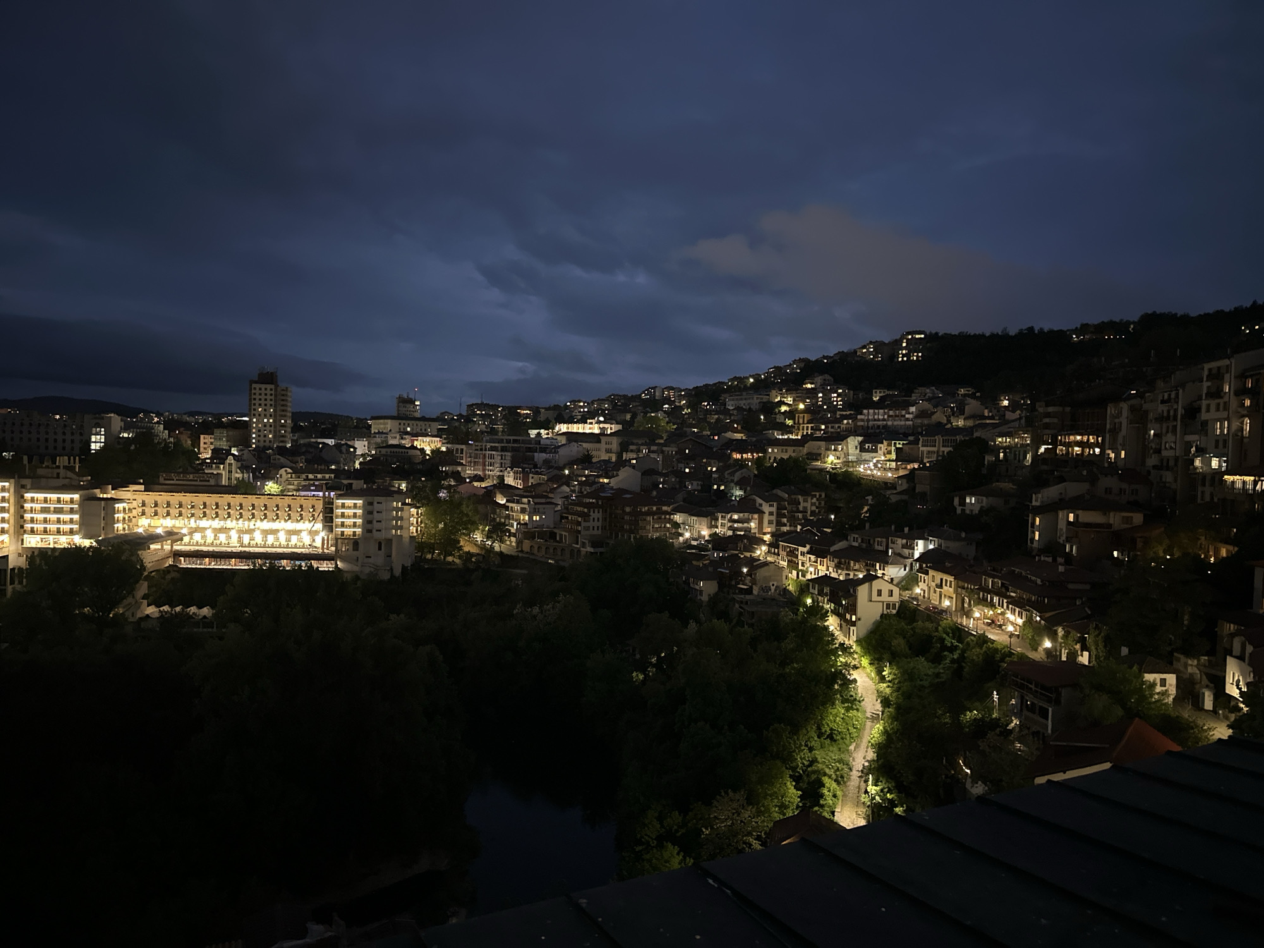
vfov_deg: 56.8
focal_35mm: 24
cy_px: 474
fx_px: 876
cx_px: 632
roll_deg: -2.4
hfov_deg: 71.6
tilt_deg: -1.9
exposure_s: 1/17
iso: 4000
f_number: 1.78
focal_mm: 6.86
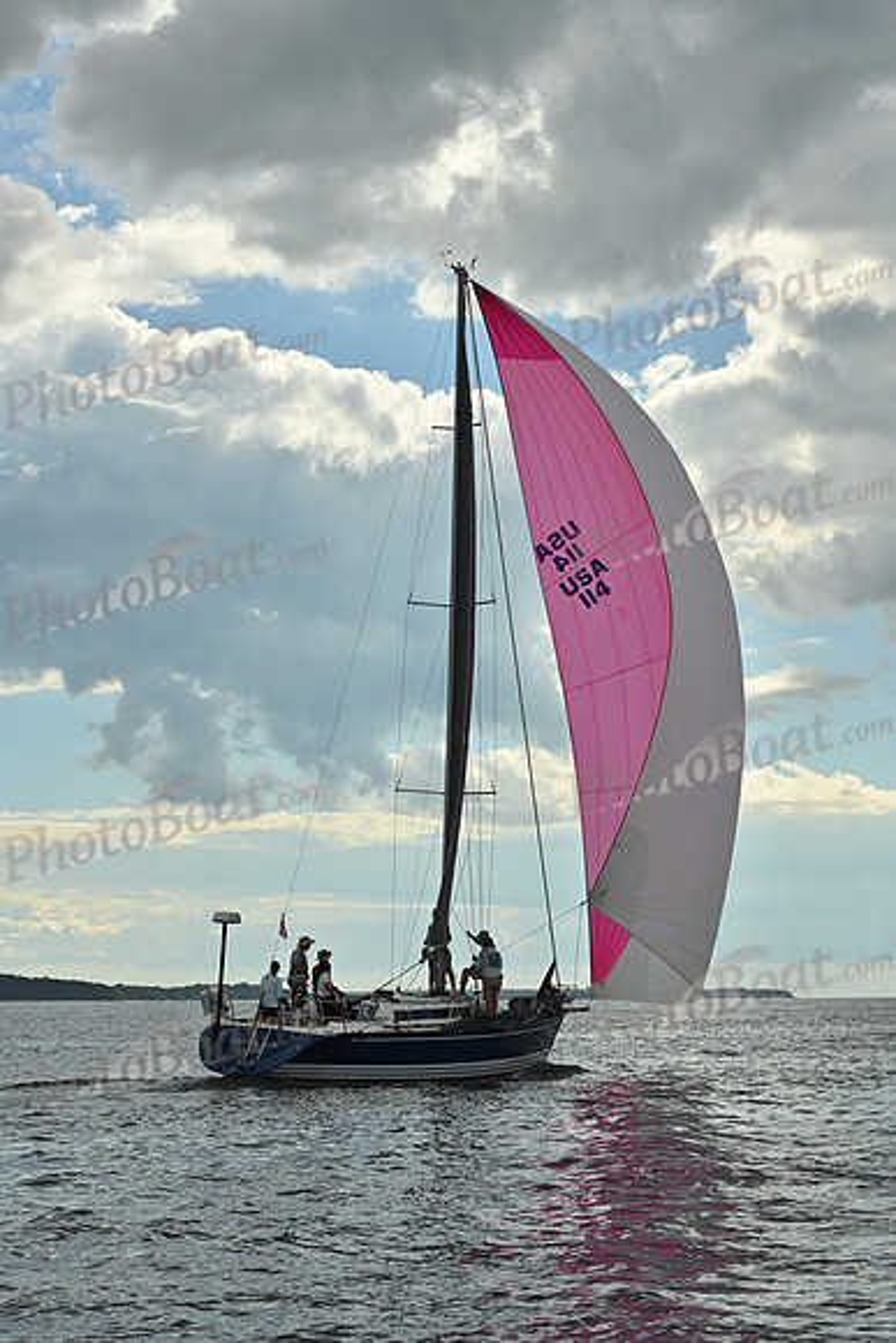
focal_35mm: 70
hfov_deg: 19.5
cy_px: 672
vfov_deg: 28.8
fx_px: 2612
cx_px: 448
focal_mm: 70
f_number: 11
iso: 250
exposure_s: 1/800
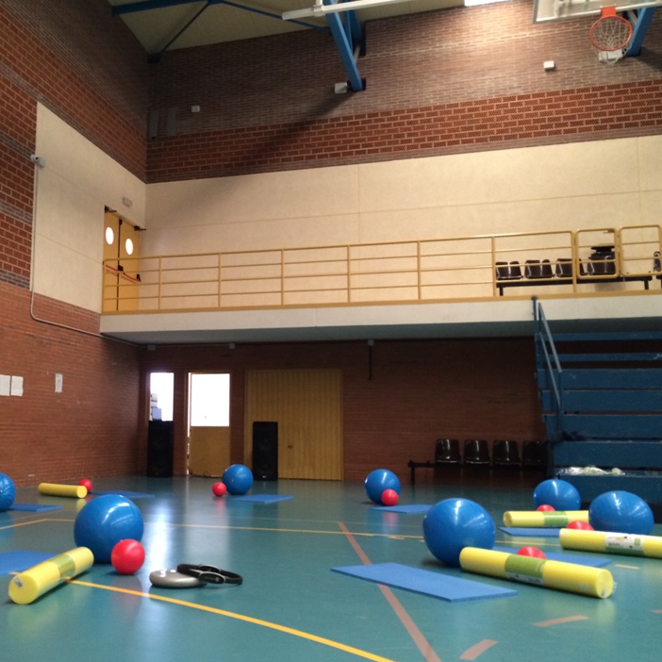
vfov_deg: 44.9
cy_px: 330
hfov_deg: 44.3
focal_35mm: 37
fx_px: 801
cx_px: 223
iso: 200
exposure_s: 1/30
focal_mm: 4.12
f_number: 2.2
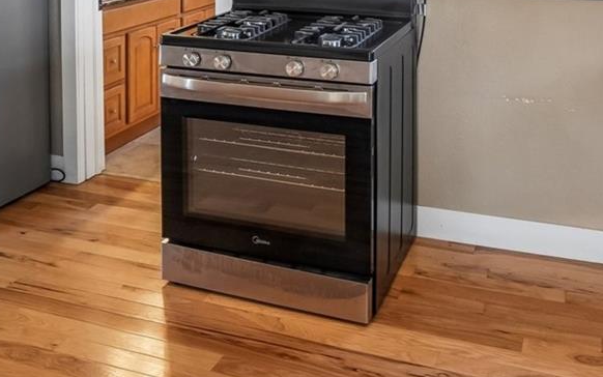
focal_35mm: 42
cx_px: 307
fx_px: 690
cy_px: -105
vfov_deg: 26.3
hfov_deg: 47.2
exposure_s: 1/25
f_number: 8
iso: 400
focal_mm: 10
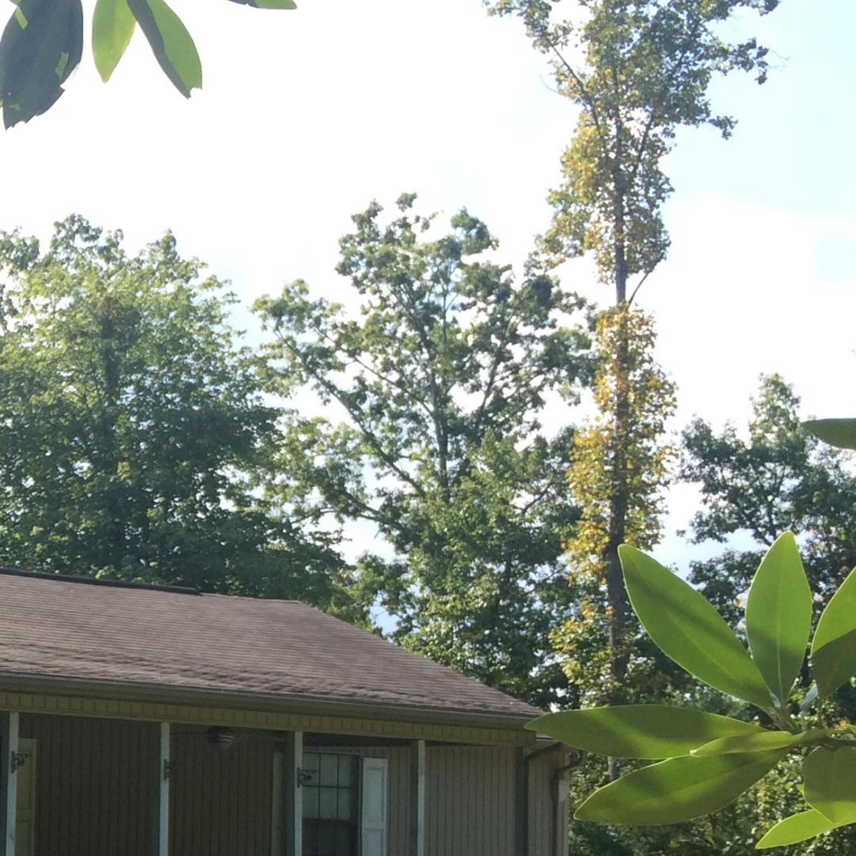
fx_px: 1986
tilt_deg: +1.8
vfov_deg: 23.9
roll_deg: -0.1
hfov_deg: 21.9
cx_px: -255
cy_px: 711
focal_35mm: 71
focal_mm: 4.15
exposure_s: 1/954
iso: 32
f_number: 2.2
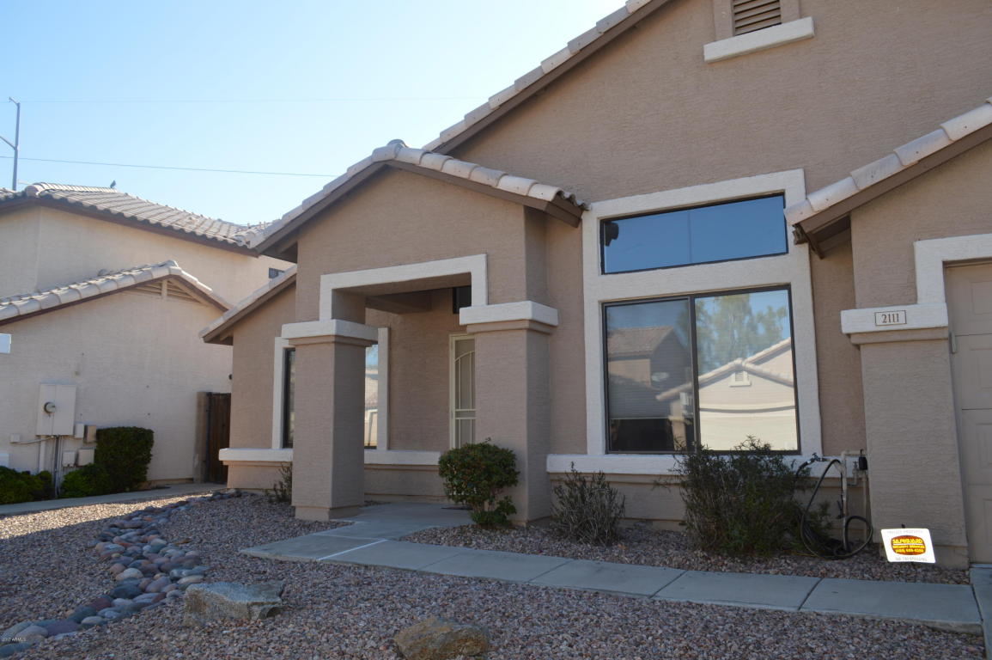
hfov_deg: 67.4
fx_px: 743
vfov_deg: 47.9
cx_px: 496
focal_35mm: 27
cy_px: 330
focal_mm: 18
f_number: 5.6
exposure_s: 1/200
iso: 100
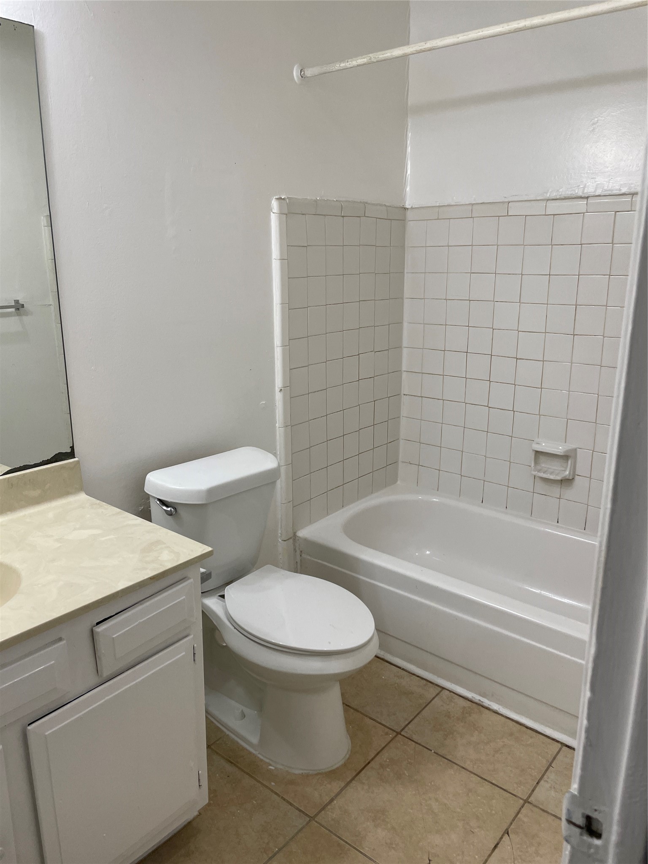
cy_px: 432
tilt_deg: -13.0
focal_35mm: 26
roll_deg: -1.3
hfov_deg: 53.1
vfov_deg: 67.3
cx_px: 324
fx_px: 649
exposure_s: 1/120
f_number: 1.6
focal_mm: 4.2
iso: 80
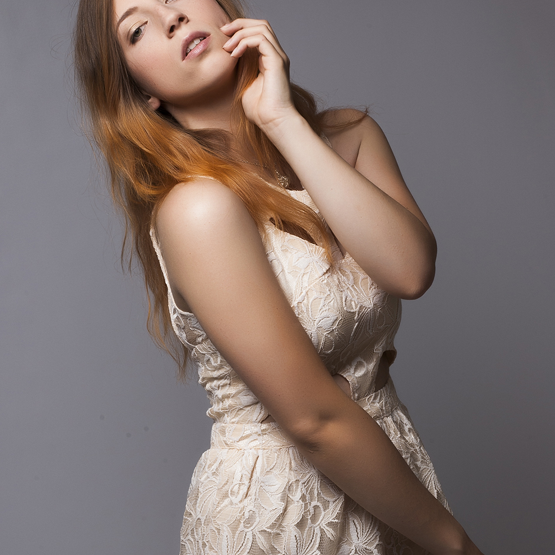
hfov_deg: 17.1
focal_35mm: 102
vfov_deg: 17.0
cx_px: 267
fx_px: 1850
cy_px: 363
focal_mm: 50
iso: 200
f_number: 16
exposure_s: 1/500
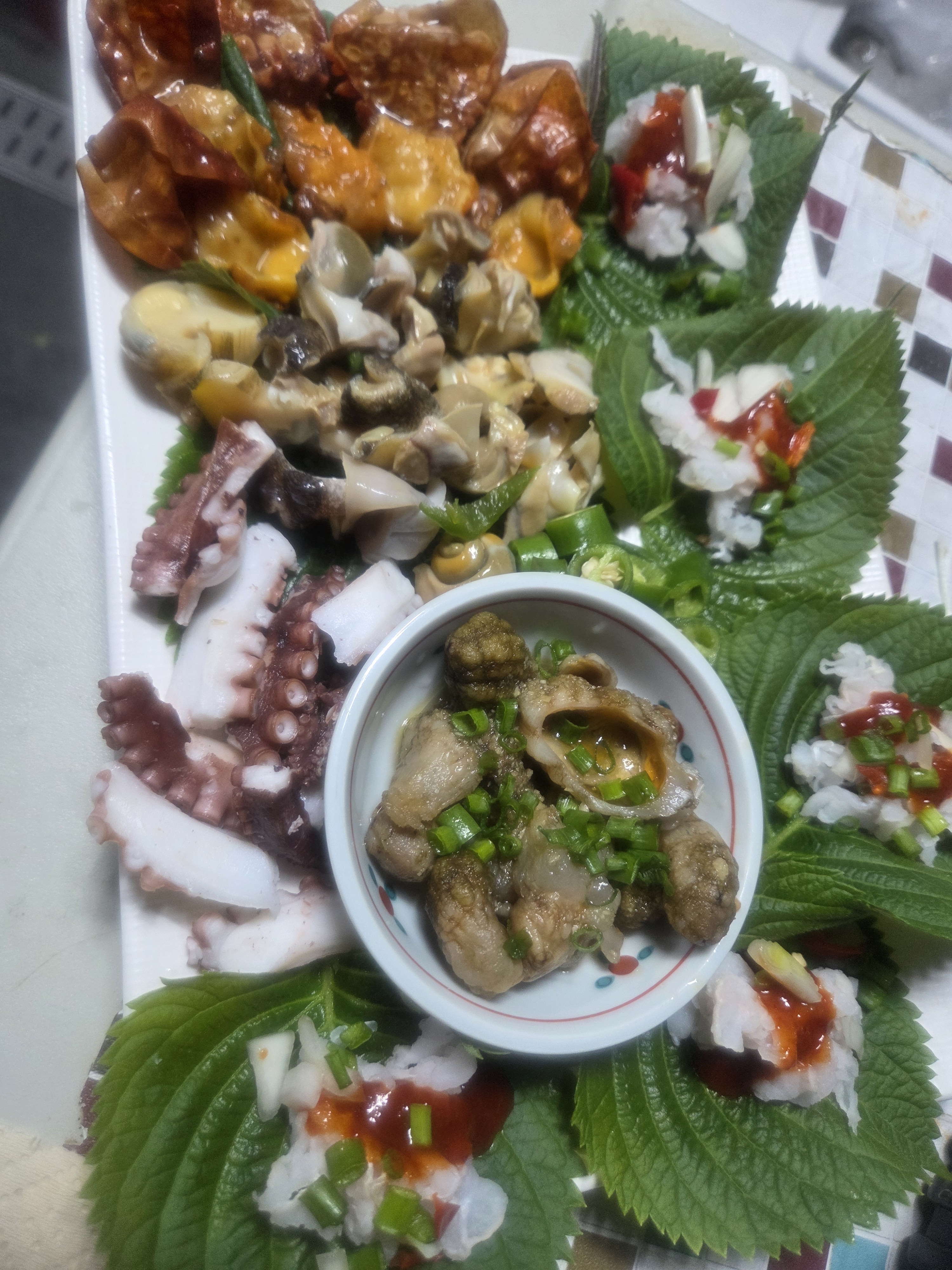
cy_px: 635
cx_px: 476
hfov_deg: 58.9
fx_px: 843
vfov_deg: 73.9
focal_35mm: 23
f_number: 1.8
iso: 250
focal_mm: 5.4
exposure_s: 1/120
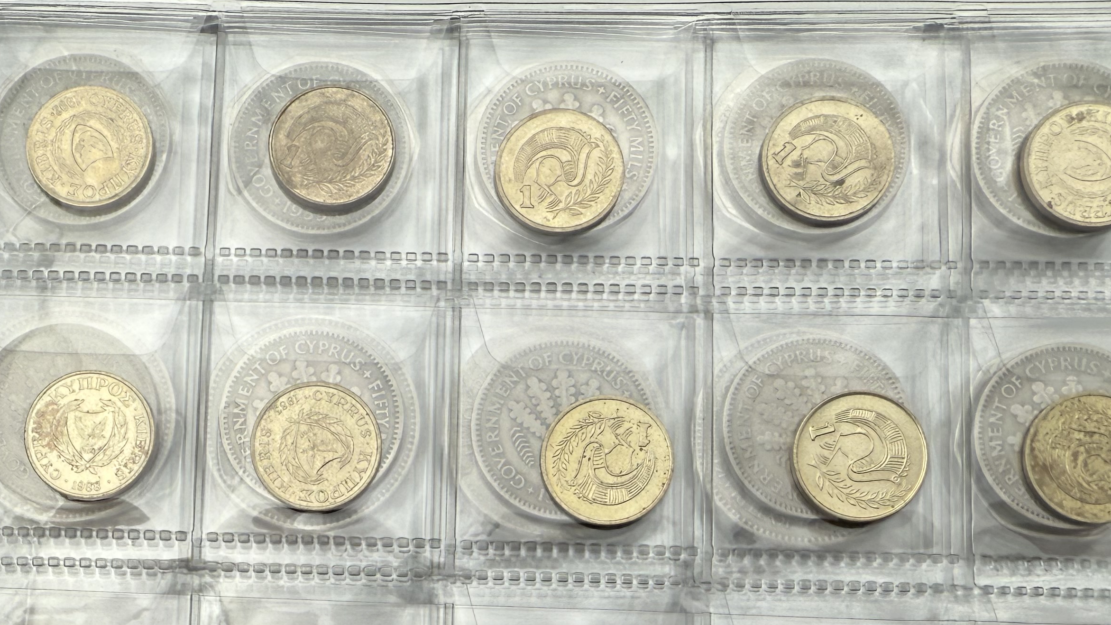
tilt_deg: -83.4
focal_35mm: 45
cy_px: 625
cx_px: 452
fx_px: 1326
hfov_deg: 45.3
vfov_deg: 25.2
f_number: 2.2
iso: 40
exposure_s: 1/283
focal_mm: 2.22
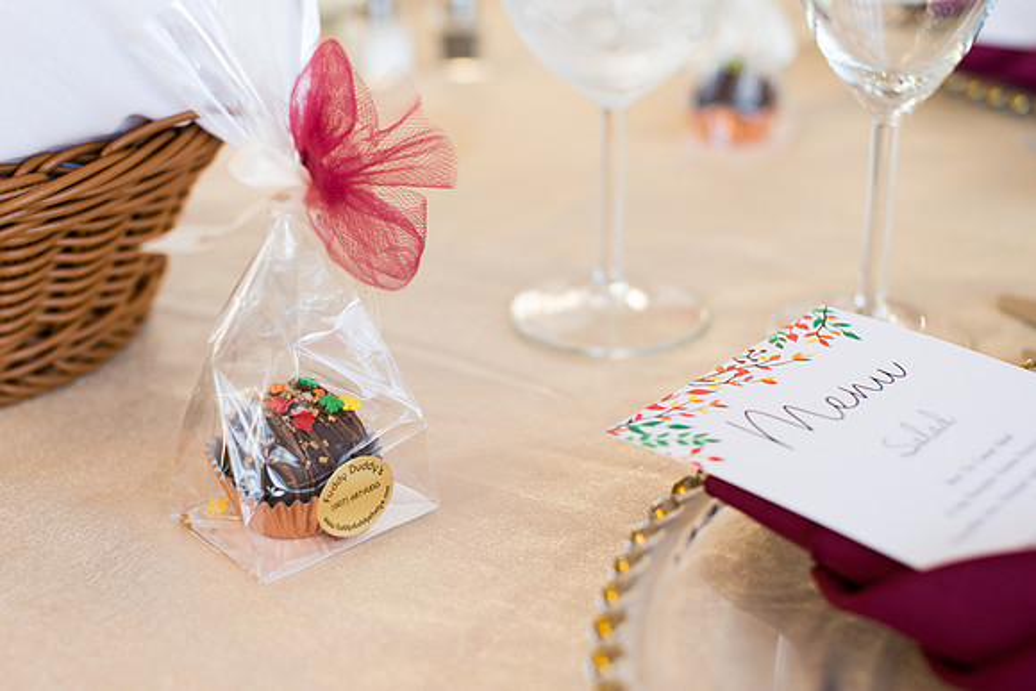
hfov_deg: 34.8
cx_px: 443
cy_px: 396
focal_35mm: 57
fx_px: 1648
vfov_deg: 23.7
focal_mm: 50
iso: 500
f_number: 3.2
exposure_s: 1/320
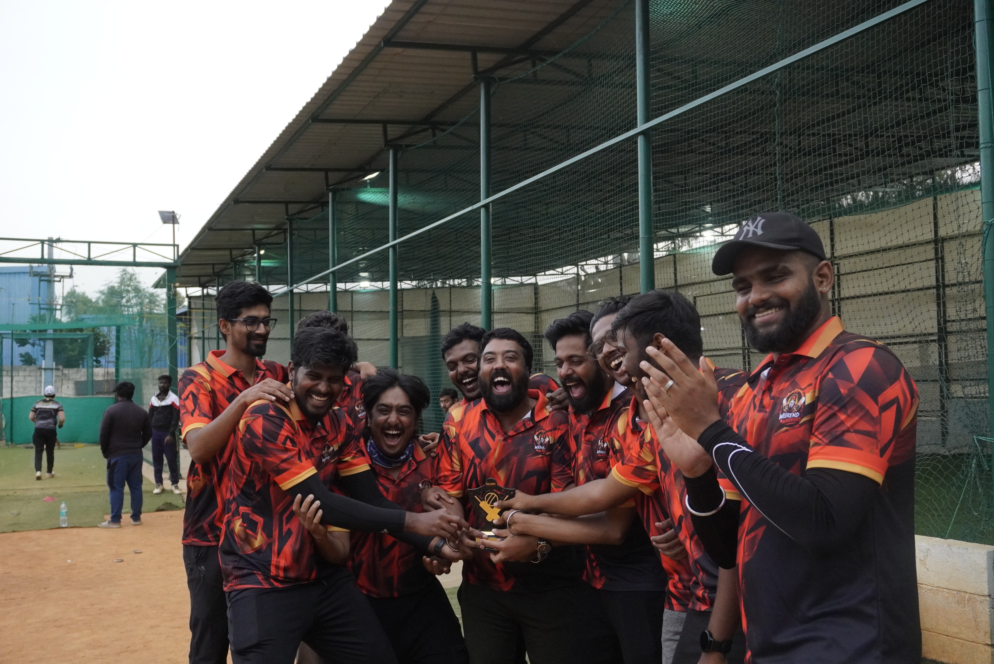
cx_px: 497
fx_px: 1036
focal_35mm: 38
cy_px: 332
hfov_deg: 51.3
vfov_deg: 35.5
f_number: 5.6
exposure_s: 1/1000
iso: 3200
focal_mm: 25
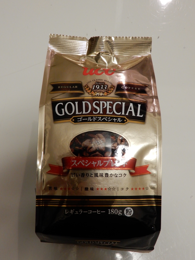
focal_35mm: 38
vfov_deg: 49.0
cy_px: 130
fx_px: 285
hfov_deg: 37.7
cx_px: 98
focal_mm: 6.8
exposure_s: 1/25
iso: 400
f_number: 4
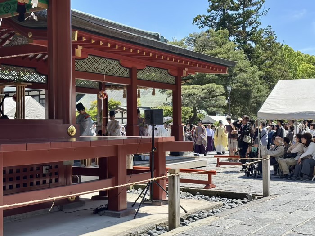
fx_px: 473
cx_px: 158
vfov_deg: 28.0
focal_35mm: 52
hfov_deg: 36.8
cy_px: 118
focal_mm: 5.96
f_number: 1.6
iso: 32
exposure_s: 1/1092
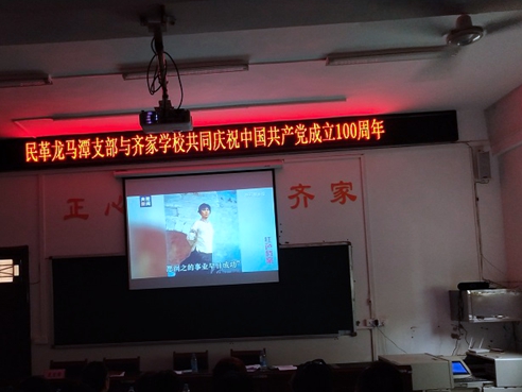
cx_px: 204
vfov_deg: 36.5
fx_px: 588
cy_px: 254
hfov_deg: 47.5
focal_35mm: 39
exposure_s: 1/50
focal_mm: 3.95
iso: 334
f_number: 1.8
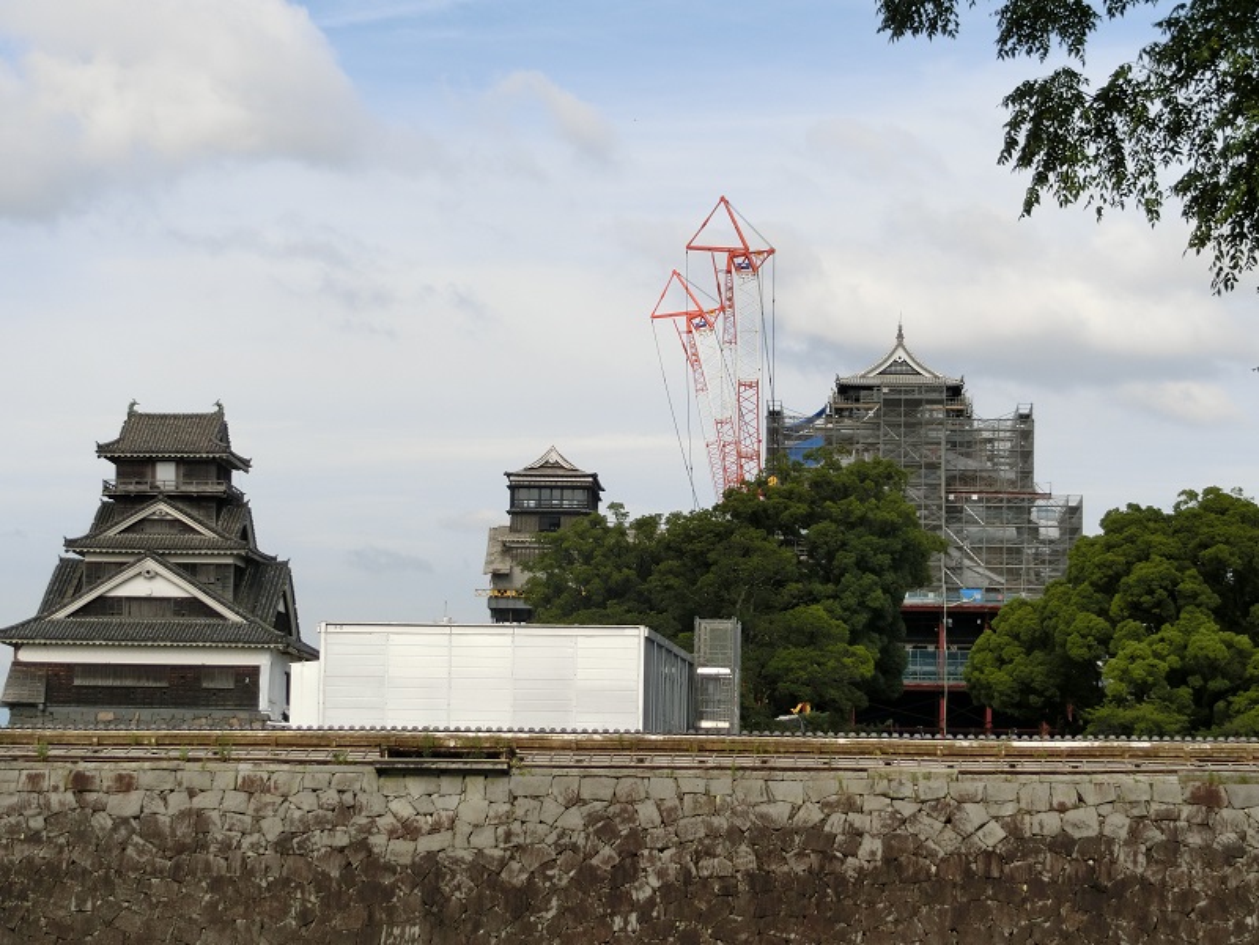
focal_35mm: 93
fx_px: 3382
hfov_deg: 21.1
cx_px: 630
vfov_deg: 15.9
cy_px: 472
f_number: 5.6
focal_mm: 16.5
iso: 80
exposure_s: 1/500
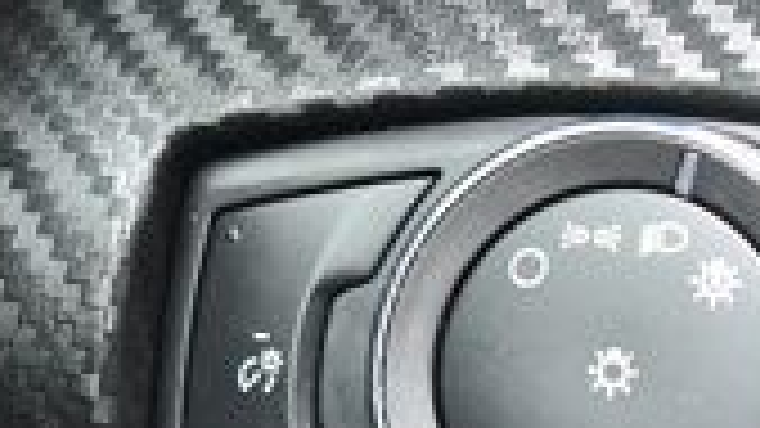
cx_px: 657
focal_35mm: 183
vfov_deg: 6.6
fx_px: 3687
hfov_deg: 11.7
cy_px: 448
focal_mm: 31
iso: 3200
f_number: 4.2
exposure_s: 1/80
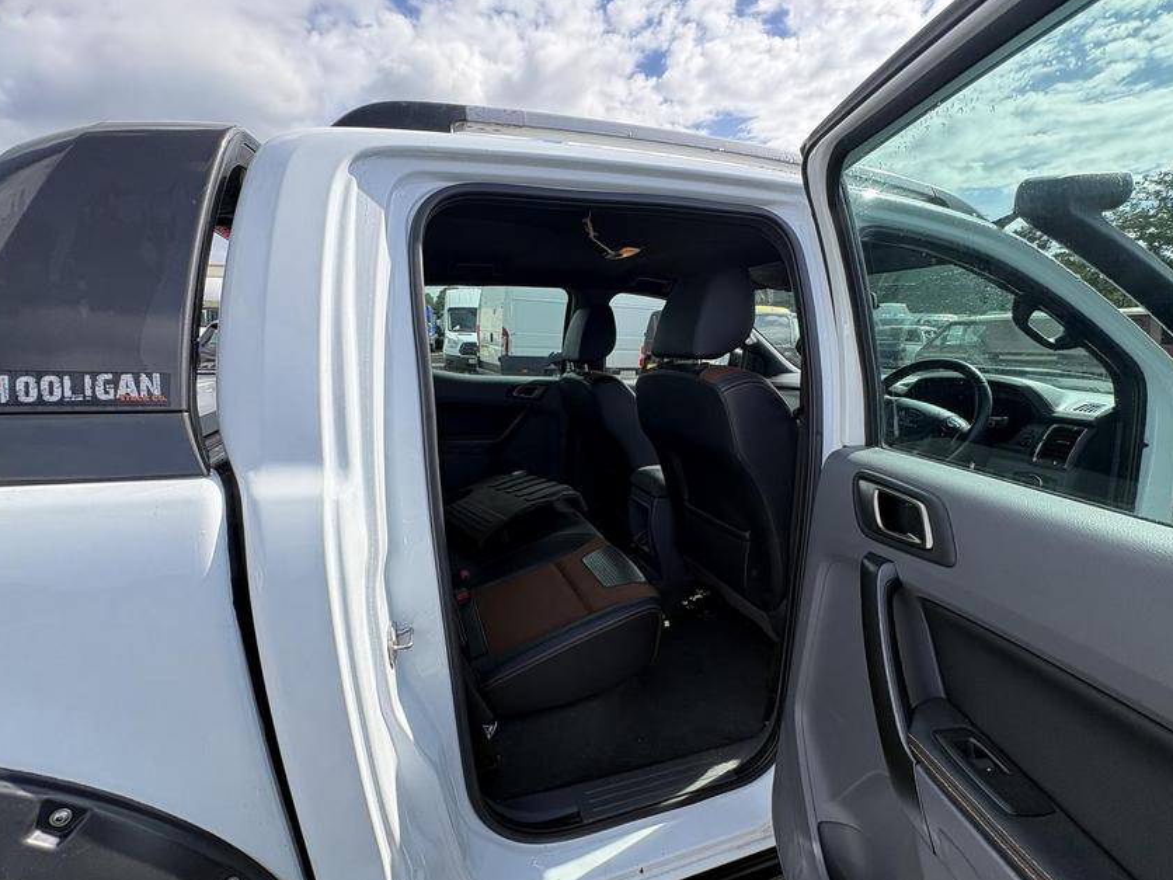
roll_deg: -2.9
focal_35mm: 15
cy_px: 463
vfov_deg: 81.7
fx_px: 508
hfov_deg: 98.1
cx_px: 571
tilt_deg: -12.6
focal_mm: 2.22
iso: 40
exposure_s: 1/565
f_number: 2.2
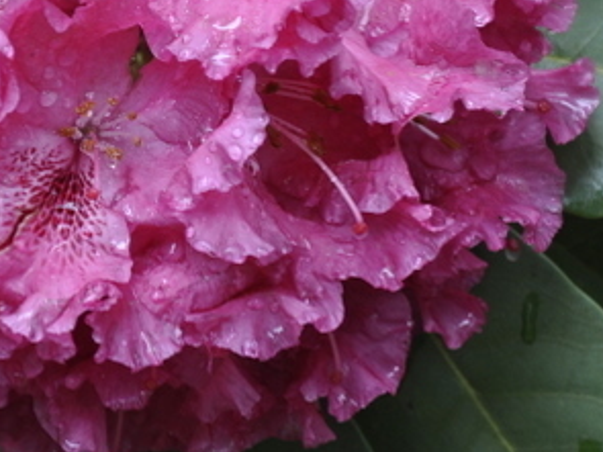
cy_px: 90
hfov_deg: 4.8
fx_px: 7144
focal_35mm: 410
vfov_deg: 3.6
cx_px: 164
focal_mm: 105
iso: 360
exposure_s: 1/125
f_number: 5.6
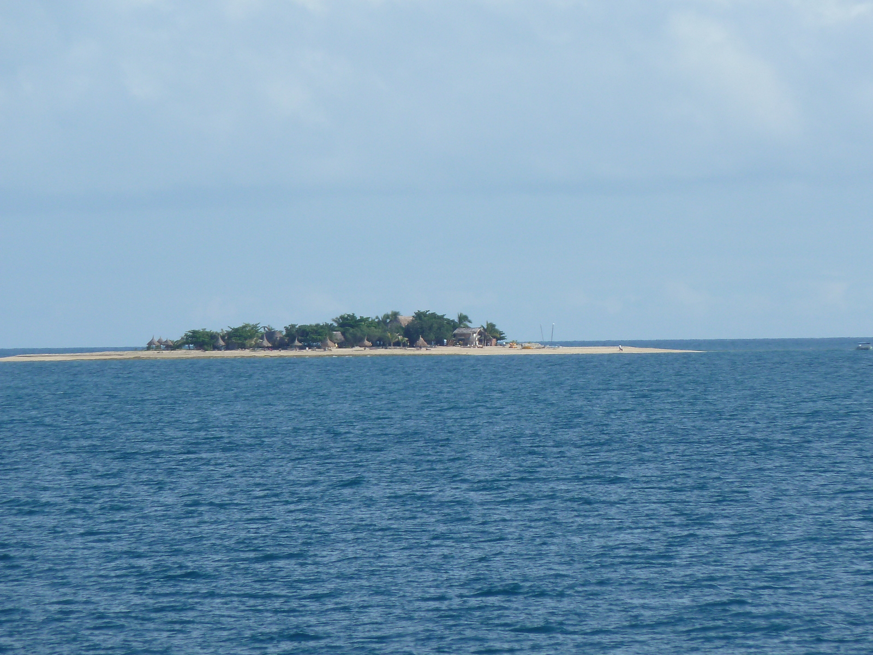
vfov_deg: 3.7
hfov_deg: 5.0
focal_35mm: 399
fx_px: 10063
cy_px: 328
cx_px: 436
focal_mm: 49.2
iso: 80
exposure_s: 1/500
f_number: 4.9
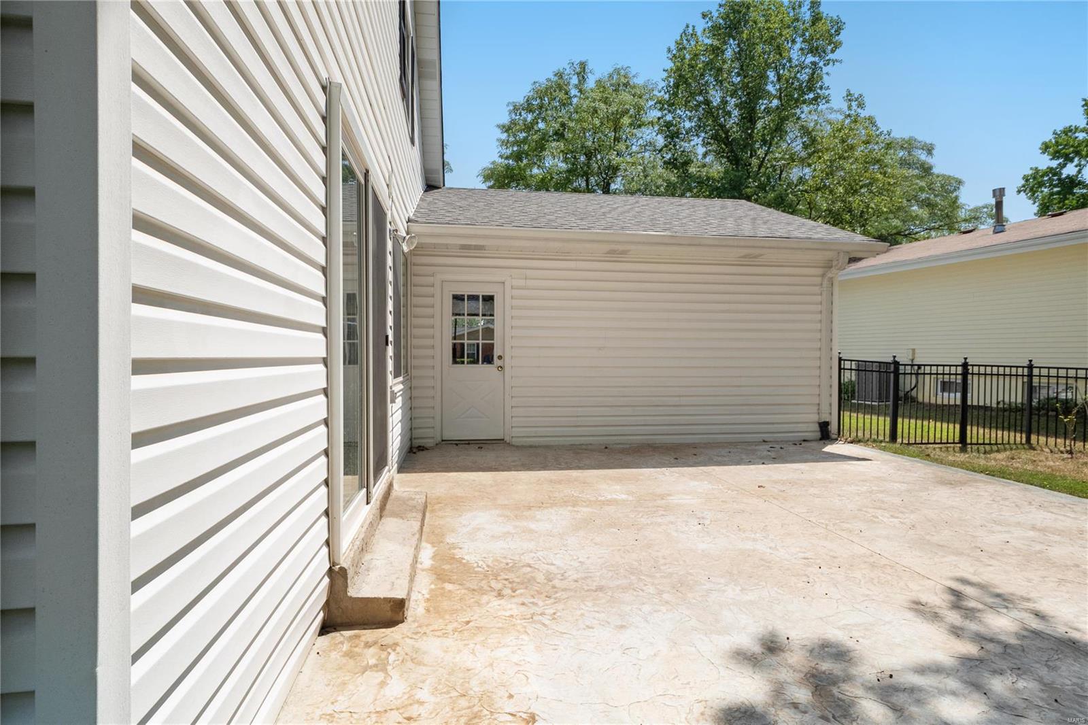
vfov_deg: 67.4
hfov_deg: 90.0
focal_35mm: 18
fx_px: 544
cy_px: 362
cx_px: 544
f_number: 8
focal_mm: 9
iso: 400
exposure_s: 1/800
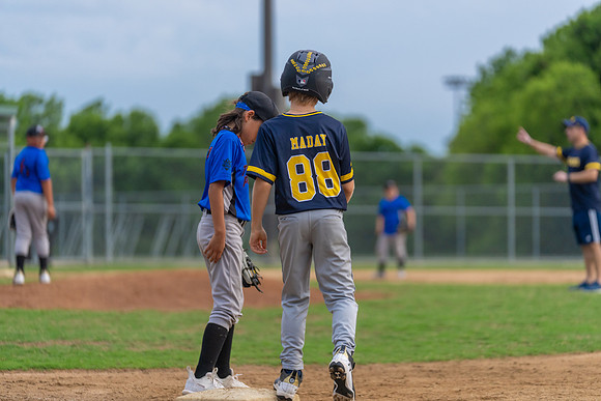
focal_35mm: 147
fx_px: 2455
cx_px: 300
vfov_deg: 9.3
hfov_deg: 14.0
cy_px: 200
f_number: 2.8
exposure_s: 1/1000
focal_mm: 147
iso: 1000
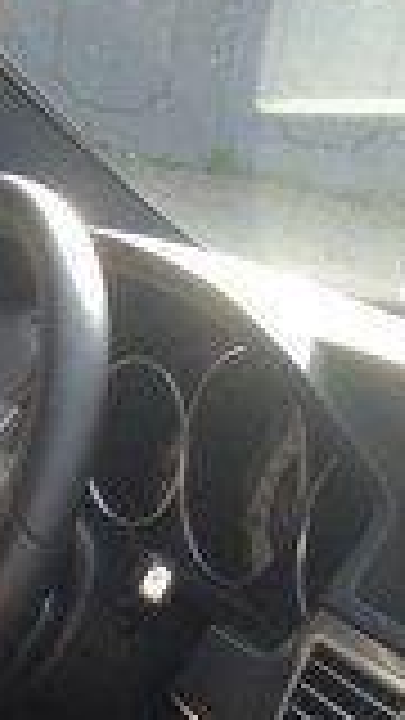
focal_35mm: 118
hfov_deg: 10.3
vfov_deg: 16.9
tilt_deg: -24.8
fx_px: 2253
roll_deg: -10.2
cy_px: 981
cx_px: 112
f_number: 2.4
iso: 50
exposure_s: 1/120
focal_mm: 4.28
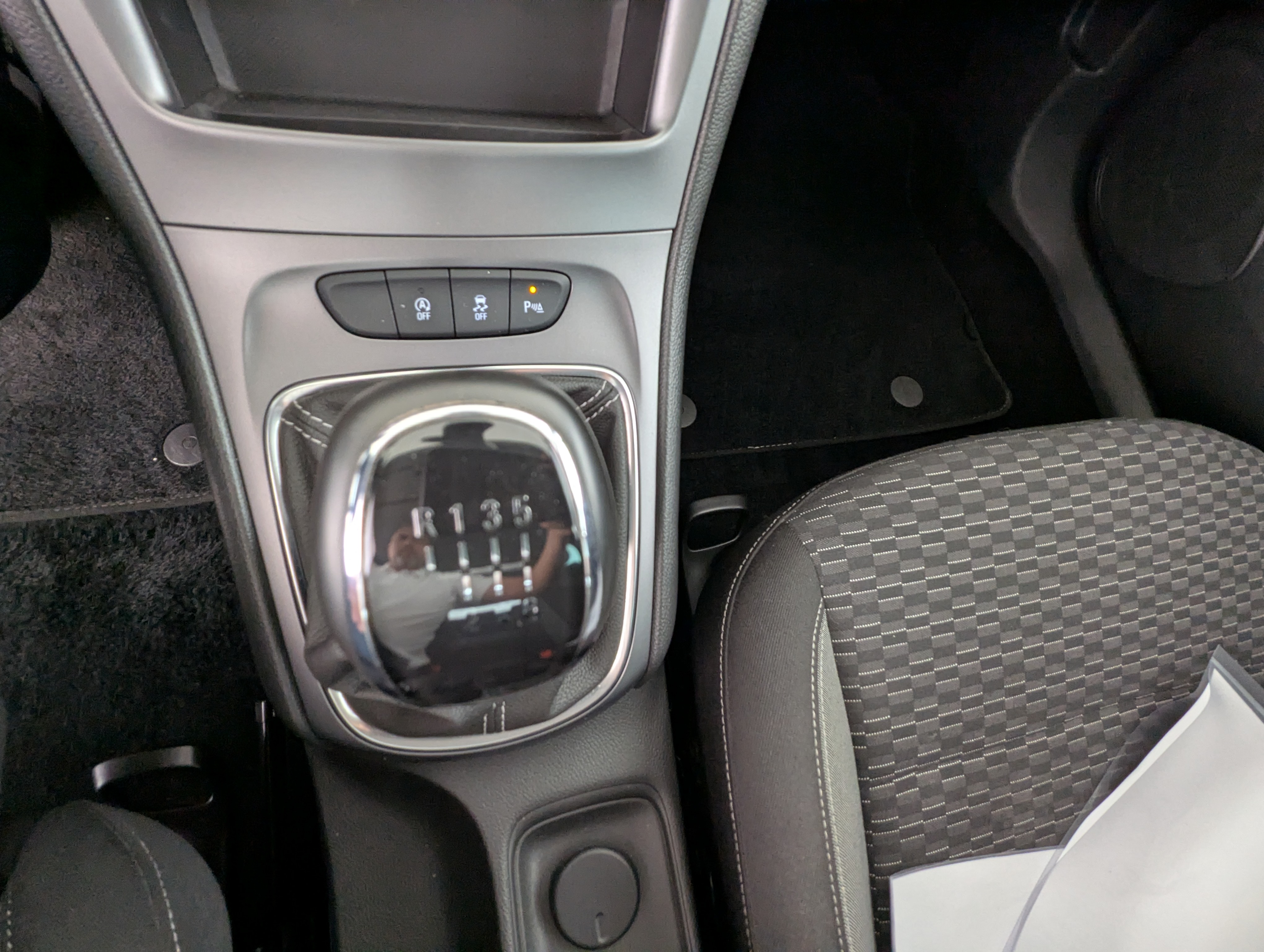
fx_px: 585
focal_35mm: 16
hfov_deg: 94.4
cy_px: 476
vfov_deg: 78.2
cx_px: 632
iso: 172
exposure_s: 1/27.5
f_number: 2.2
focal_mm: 2.35
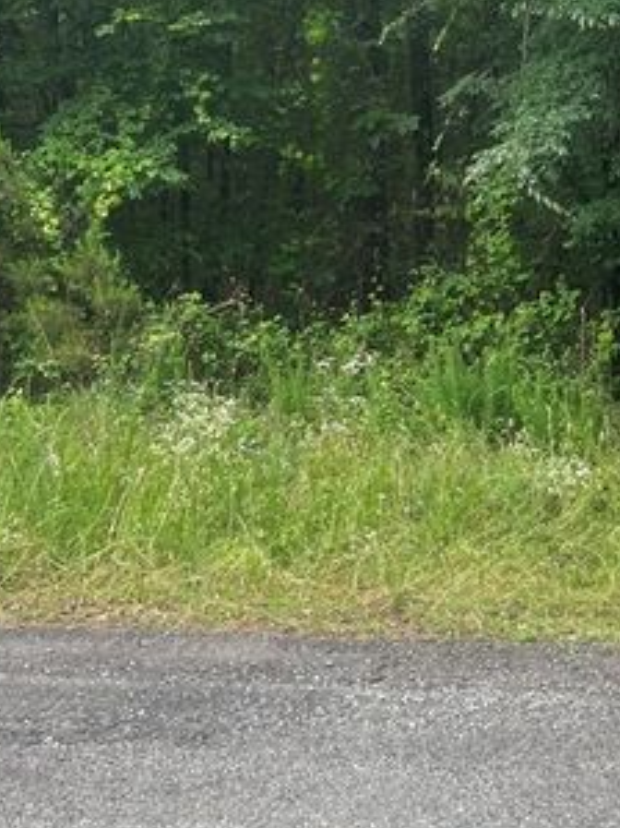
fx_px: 1386
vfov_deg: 31.9
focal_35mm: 58
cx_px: 385
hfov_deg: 25.1
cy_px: 104
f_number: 1.5
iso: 50
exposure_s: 1/476
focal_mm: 5.7
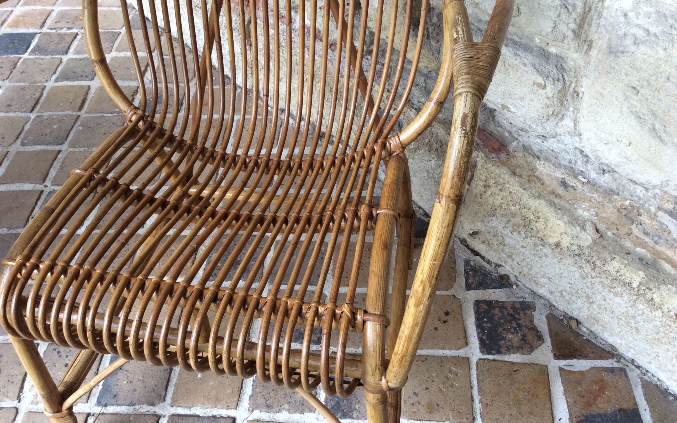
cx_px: 339
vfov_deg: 37.3
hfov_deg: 56.7
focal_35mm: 34
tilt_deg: -47.0
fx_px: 627
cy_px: 198
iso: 40
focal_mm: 3.3
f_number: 2.4
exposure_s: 1/50
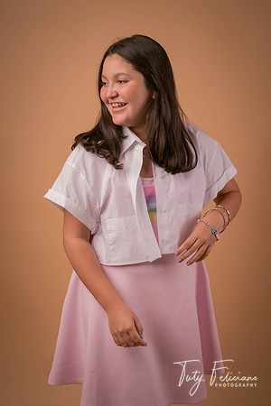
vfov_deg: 37.5
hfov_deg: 25.5
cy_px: 203
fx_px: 598
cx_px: 136
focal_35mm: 53
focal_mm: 53
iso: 64
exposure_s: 1/160
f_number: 6.3
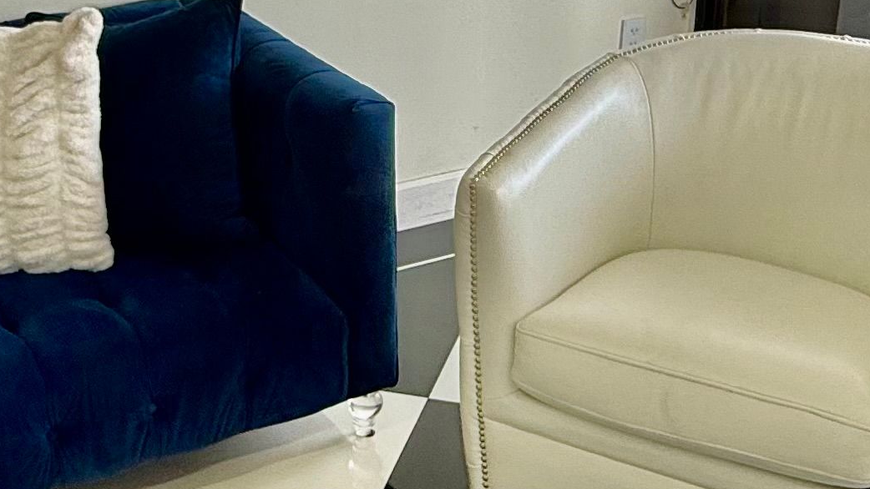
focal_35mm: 59
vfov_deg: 20.3
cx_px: 419
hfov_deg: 35.4
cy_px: 161
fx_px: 1361
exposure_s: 1/120
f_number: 2.2
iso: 64
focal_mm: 2.22
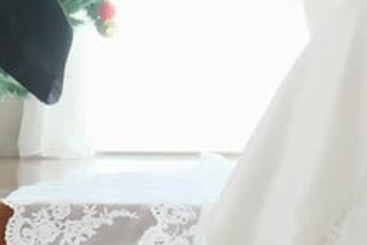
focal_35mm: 214
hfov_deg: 9.6
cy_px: -267
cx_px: 354
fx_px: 2183
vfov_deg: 6.2
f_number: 5.6
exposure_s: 1/200
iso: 3200
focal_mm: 26.2
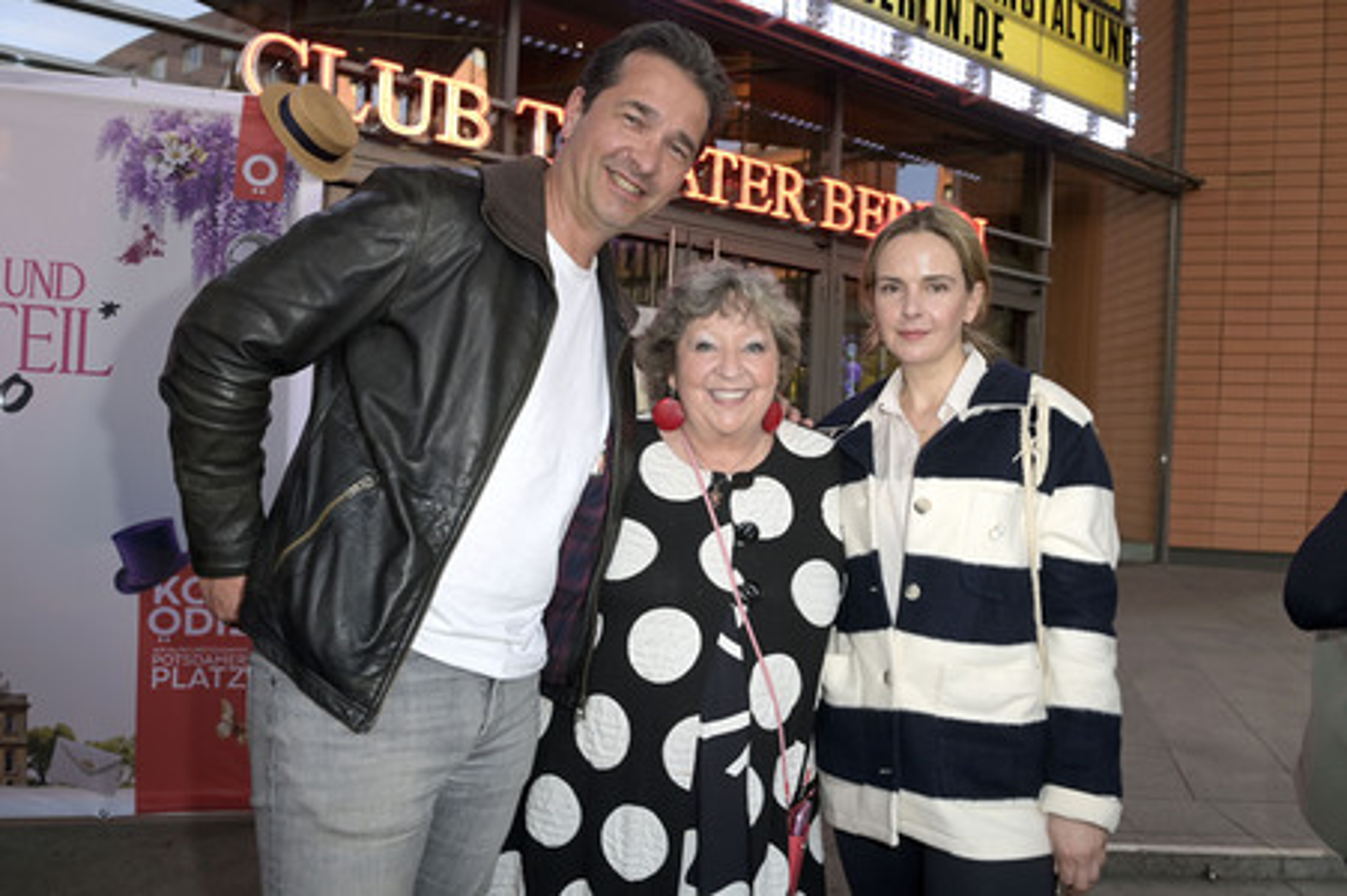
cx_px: 674
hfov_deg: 67.4
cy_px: 448
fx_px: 1009
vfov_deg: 47.9
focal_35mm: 27
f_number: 6.3
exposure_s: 1/125
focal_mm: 27
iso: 1600
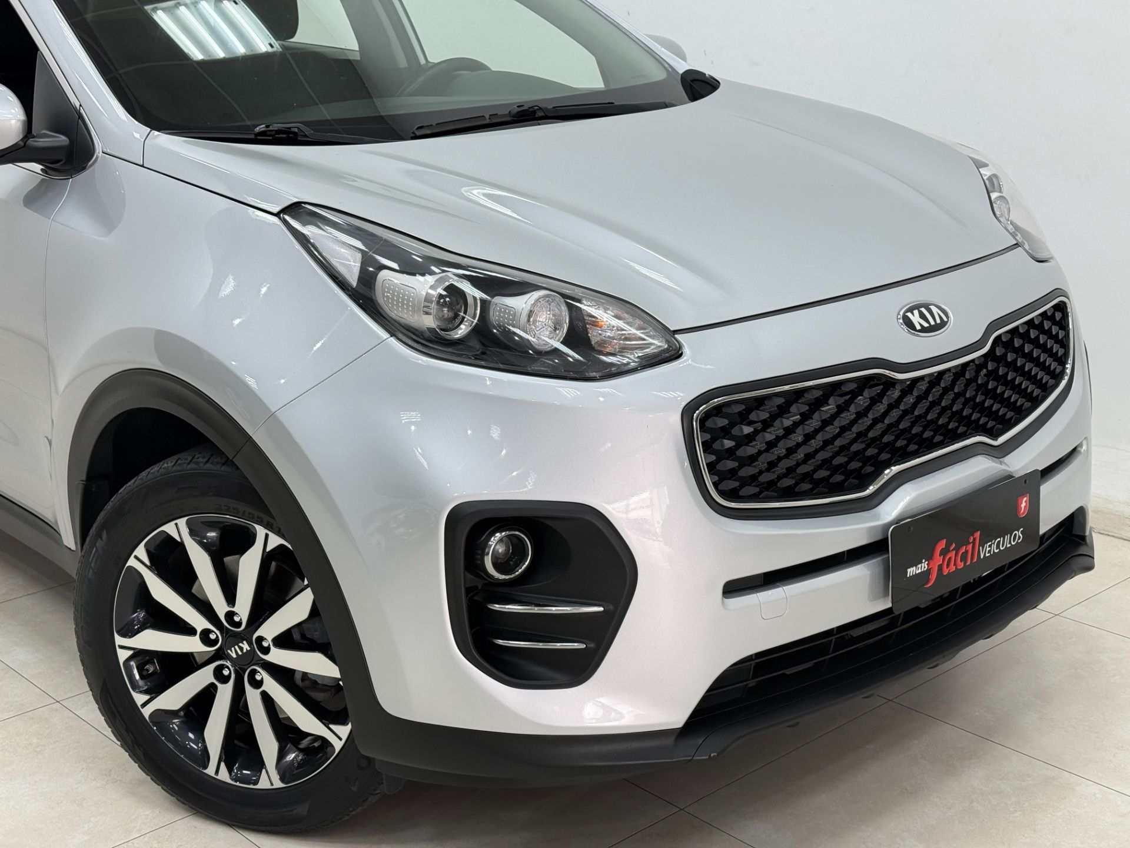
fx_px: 1567
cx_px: 565
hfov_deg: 39.7
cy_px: 424
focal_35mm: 48
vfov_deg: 30.3
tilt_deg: -16.1
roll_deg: +1.6
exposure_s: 1/120
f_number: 1.78
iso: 250
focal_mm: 6.76
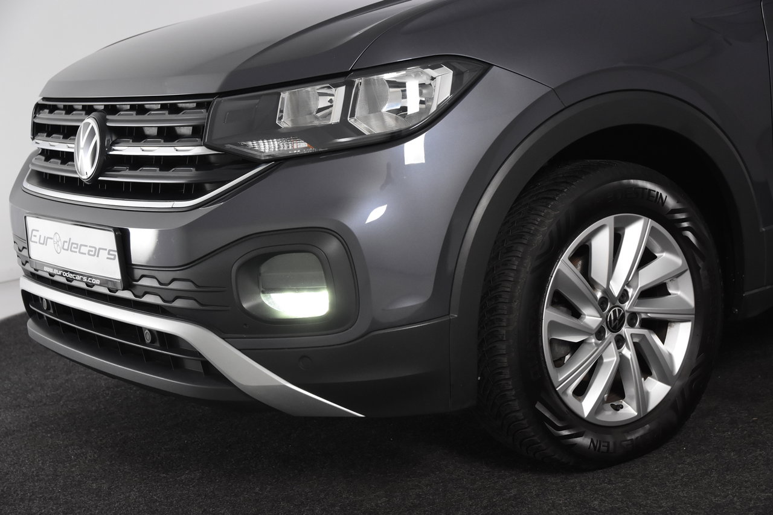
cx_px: 386
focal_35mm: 60
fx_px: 1288
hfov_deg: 33.4
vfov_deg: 22.6
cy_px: 258
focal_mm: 40
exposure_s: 1/100
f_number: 5
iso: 1600
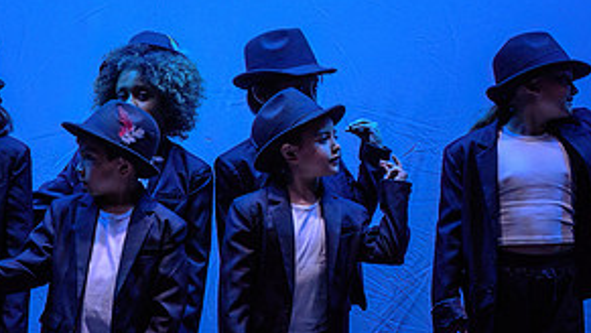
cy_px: 233
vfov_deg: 2.3
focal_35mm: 539
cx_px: 161
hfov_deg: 4.0
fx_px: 8451
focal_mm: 200
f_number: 2.8
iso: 1250
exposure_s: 1/250
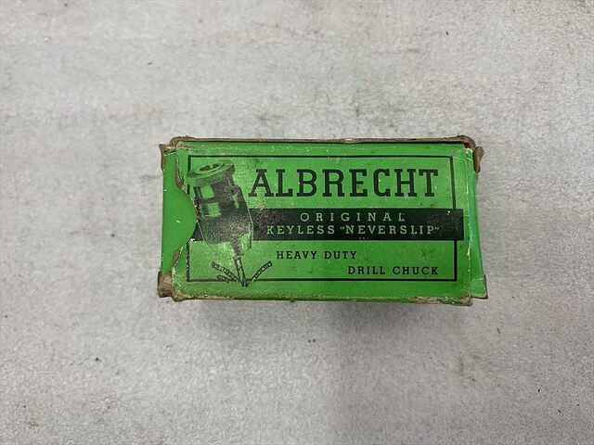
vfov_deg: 53.1
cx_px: 297
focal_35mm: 26
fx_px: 446
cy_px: 222
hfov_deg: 67.3
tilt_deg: -83.6
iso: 100
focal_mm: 4.25
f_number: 1.8
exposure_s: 1/111
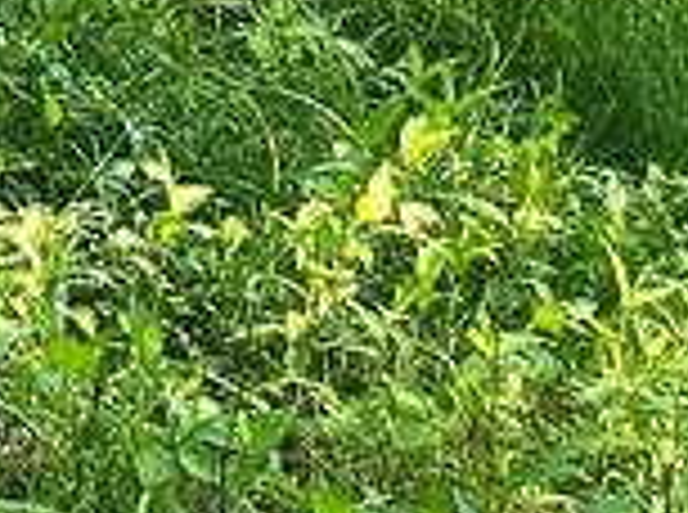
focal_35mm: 161
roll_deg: -1.4
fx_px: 3192
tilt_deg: -9.3
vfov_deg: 8.6
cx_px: -1605
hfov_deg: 9.0
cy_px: -608
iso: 80
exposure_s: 1/462
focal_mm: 6.86
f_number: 1.78
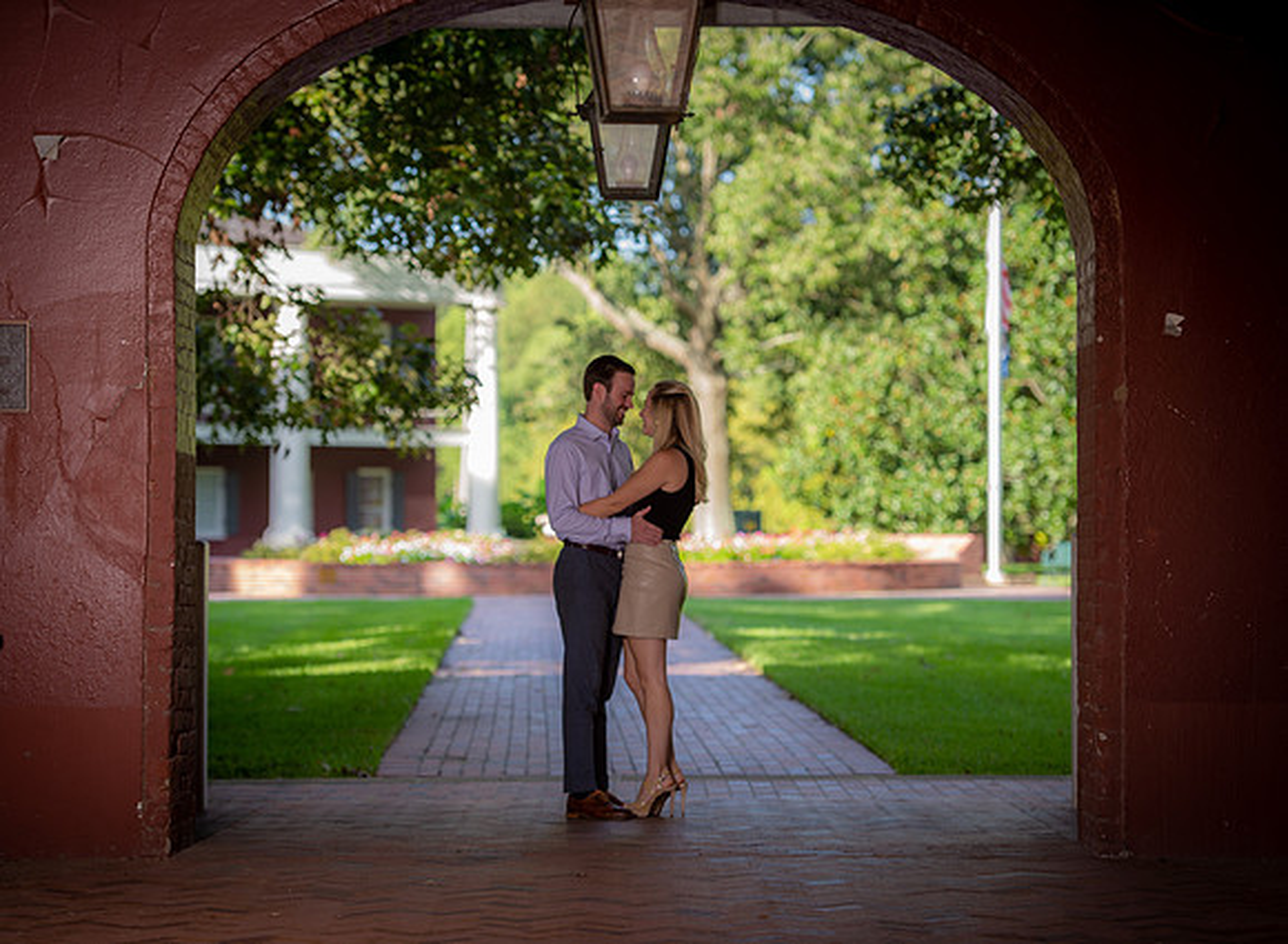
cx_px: 691
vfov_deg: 13.0
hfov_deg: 17.7
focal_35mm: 112
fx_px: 4135
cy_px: 472
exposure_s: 1/160
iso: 50
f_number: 2.8
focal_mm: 105
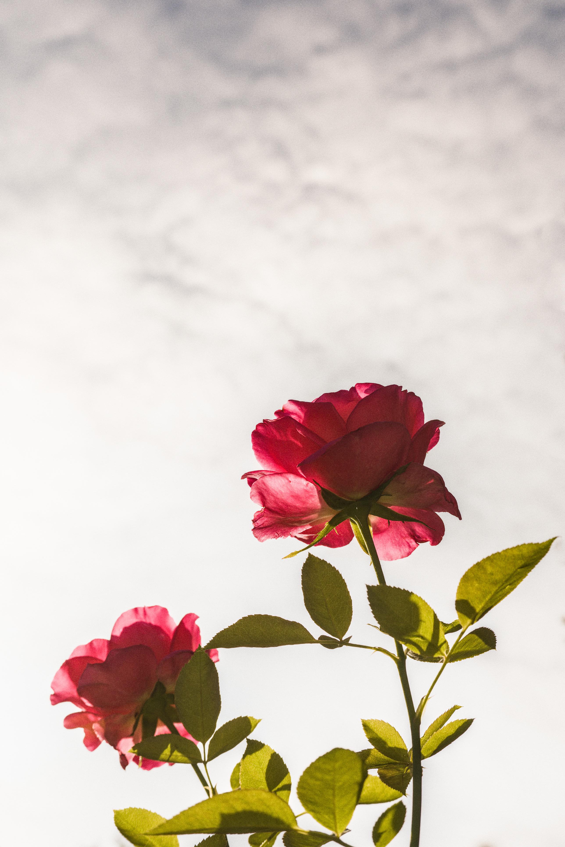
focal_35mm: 37
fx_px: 871
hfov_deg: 35.9
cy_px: 424
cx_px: 282
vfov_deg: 51.9
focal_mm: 24.8
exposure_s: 1/1000
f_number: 5.6
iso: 250
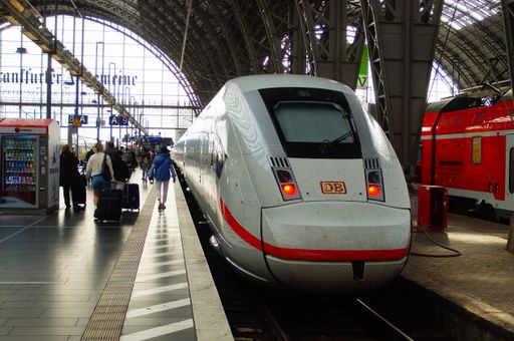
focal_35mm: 45
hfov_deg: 43.7
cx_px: 257
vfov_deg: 29.8
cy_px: 170
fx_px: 642
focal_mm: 30
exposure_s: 1/100
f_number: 5
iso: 100
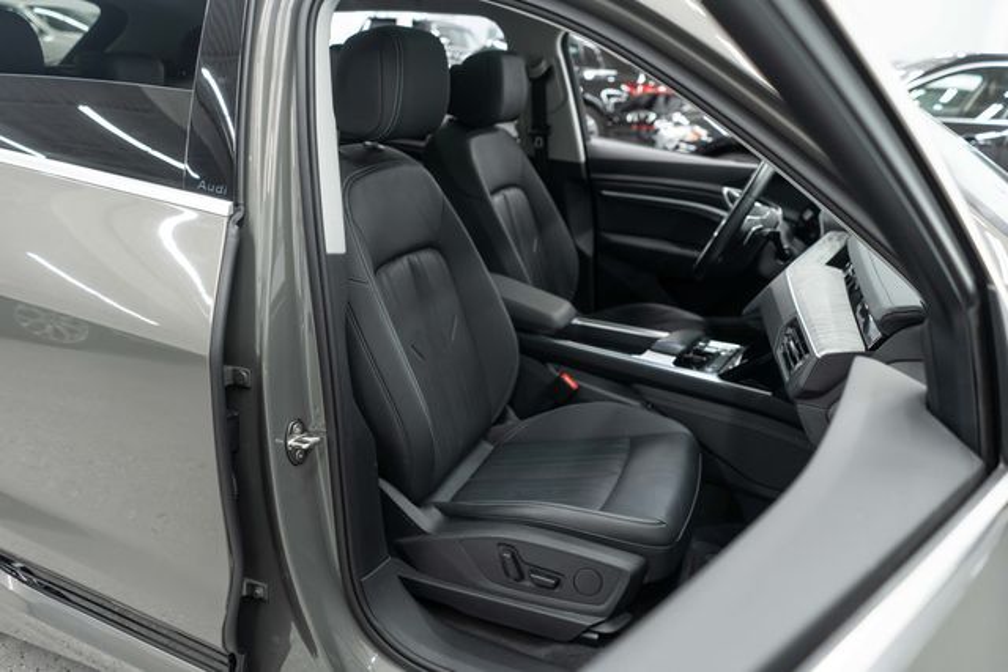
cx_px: 504
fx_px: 784
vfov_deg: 46.4
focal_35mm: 28
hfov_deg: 65.5
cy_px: 336
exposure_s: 1/40
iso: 640
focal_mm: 28
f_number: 3.2
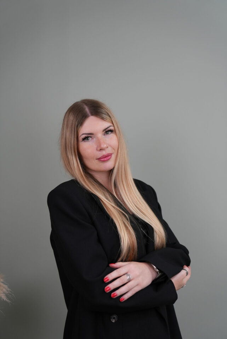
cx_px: 114
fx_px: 453
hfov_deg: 28.1
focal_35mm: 48
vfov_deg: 41.1
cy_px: 170
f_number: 2.8
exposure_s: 1/160
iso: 1000
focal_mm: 48
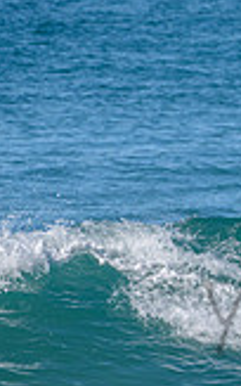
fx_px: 19004
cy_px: 297
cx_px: 449
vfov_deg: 1.2
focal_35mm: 1810
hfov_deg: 0.7
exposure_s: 1/2000
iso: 220
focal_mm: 500
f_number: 5.6
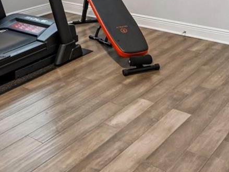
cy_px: -80
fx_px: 371
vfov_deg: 22.0
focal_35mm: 56
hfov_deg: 34.3
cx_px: 109
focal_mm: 16
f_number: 8
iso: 400
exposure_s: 1/8
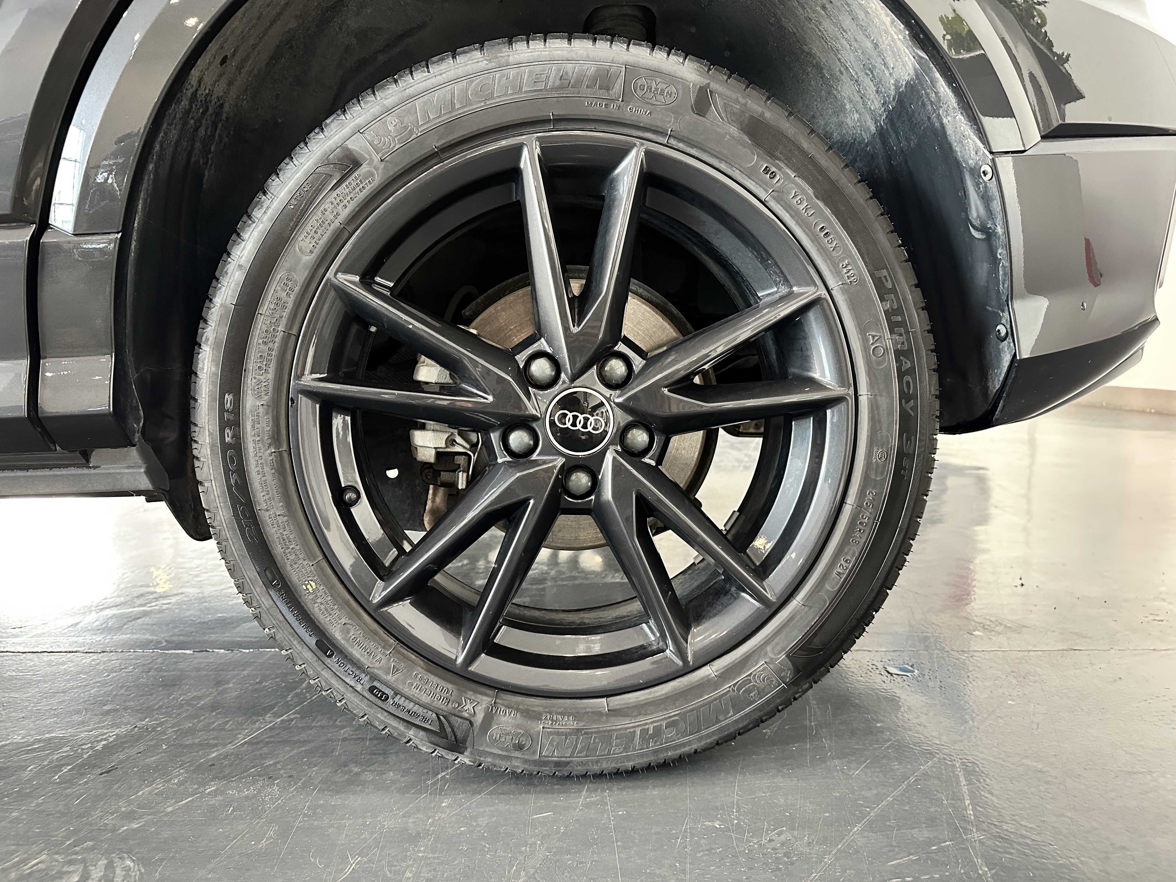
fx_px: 815
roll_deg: +0.2
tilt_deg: -5.2
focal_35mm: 24
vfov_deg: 56.8
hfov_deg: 71.6
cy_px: 441
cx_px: 588
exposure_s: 1/60
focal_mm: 6.86
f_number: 1.78
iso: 640
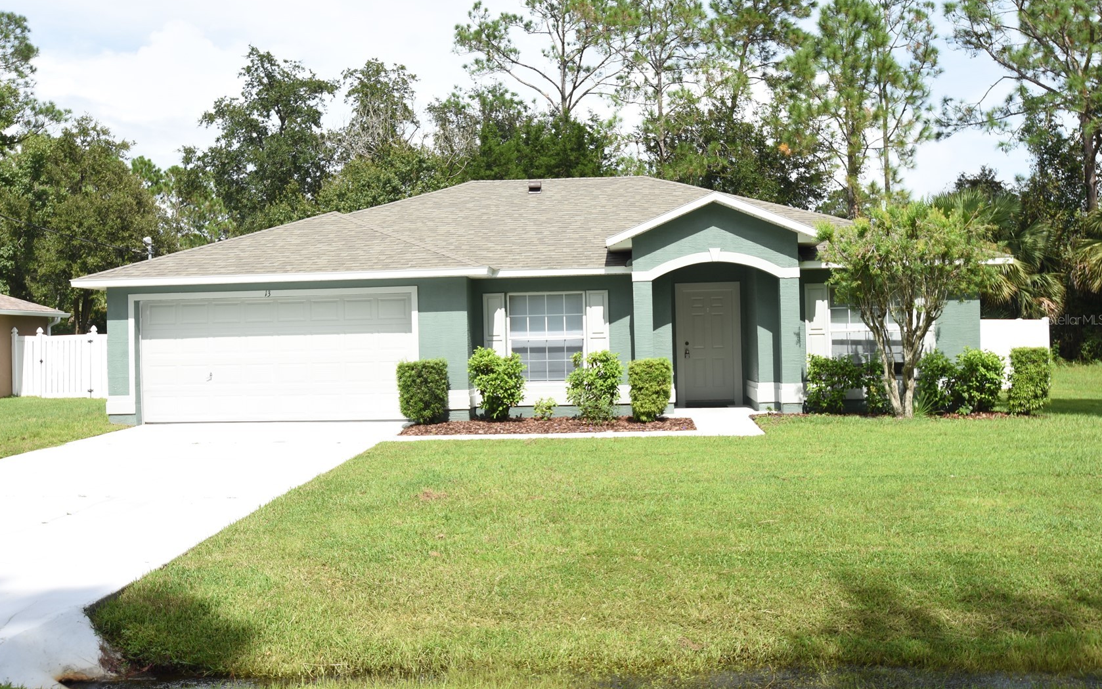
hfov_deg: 56.7
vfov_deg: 37.3
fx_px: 1021
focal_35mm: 34
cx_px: 552
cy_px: 320
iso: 100
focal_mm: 22
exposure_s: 1/200
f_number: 7.1
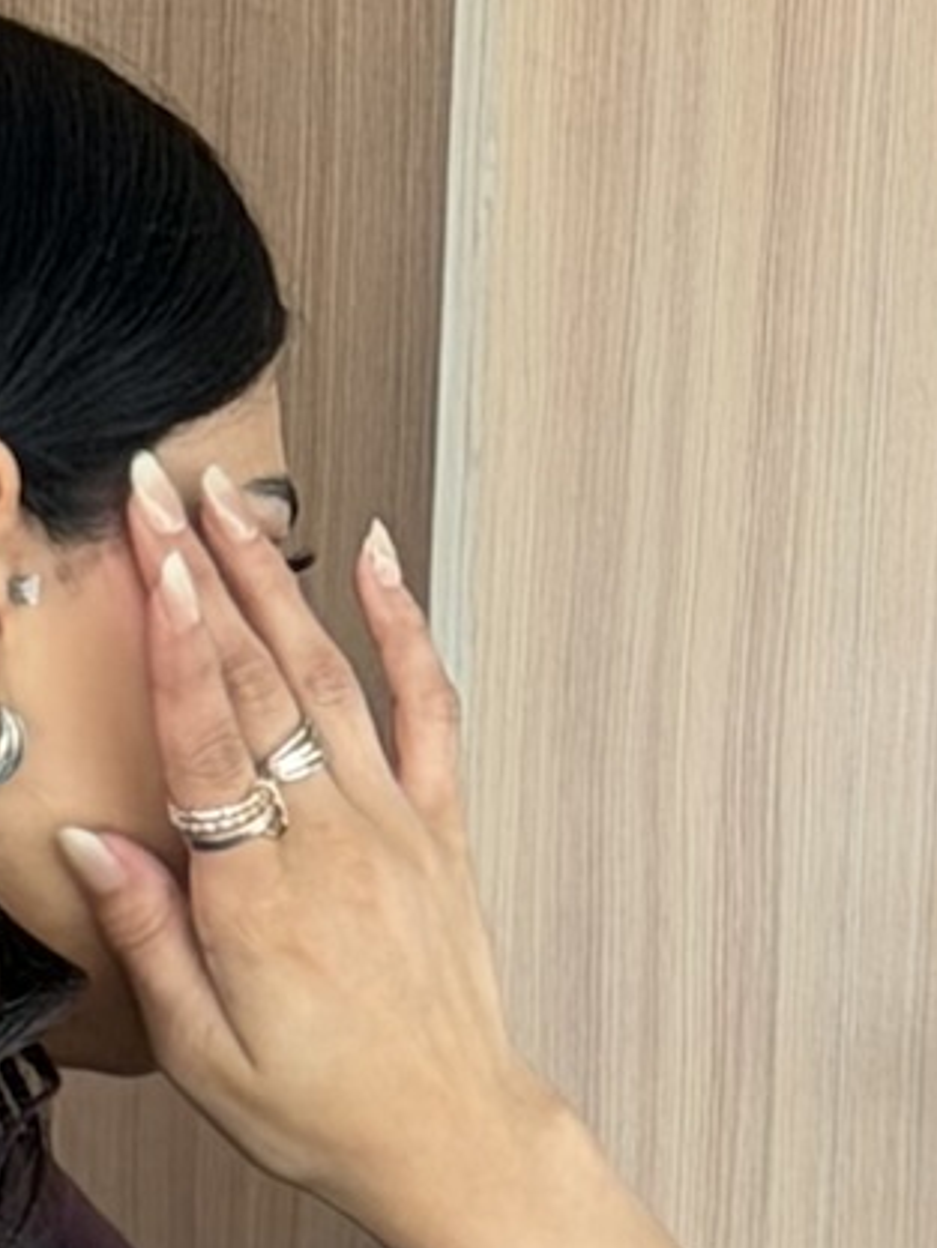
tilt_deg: -10.0
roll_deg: -2.4
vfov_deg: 5.5
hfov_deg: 4.3
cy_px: 3406
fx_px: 12445
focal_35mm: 345
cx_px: 254
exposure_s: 1/193
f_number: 1.78
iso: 50
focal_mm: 6.76
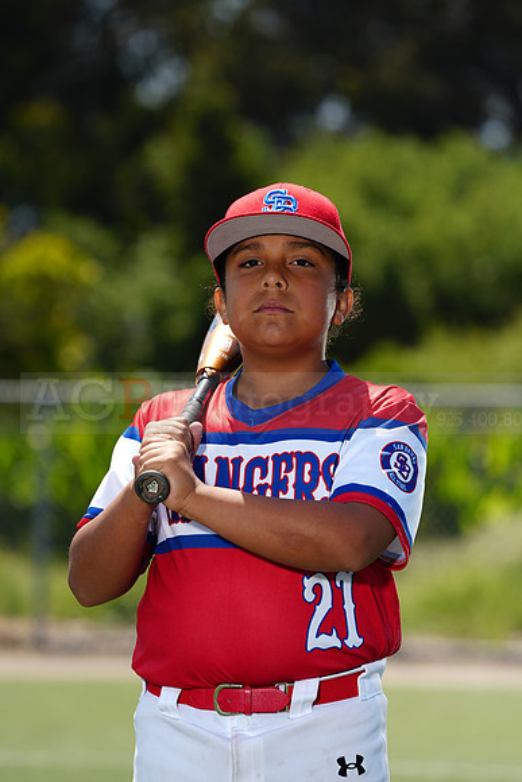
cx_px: 261
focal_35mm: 200
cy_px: 391
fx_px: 4347
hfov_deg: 6.9
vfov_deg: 10.3
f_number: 5
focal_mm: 200
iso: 50
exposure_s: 1/250
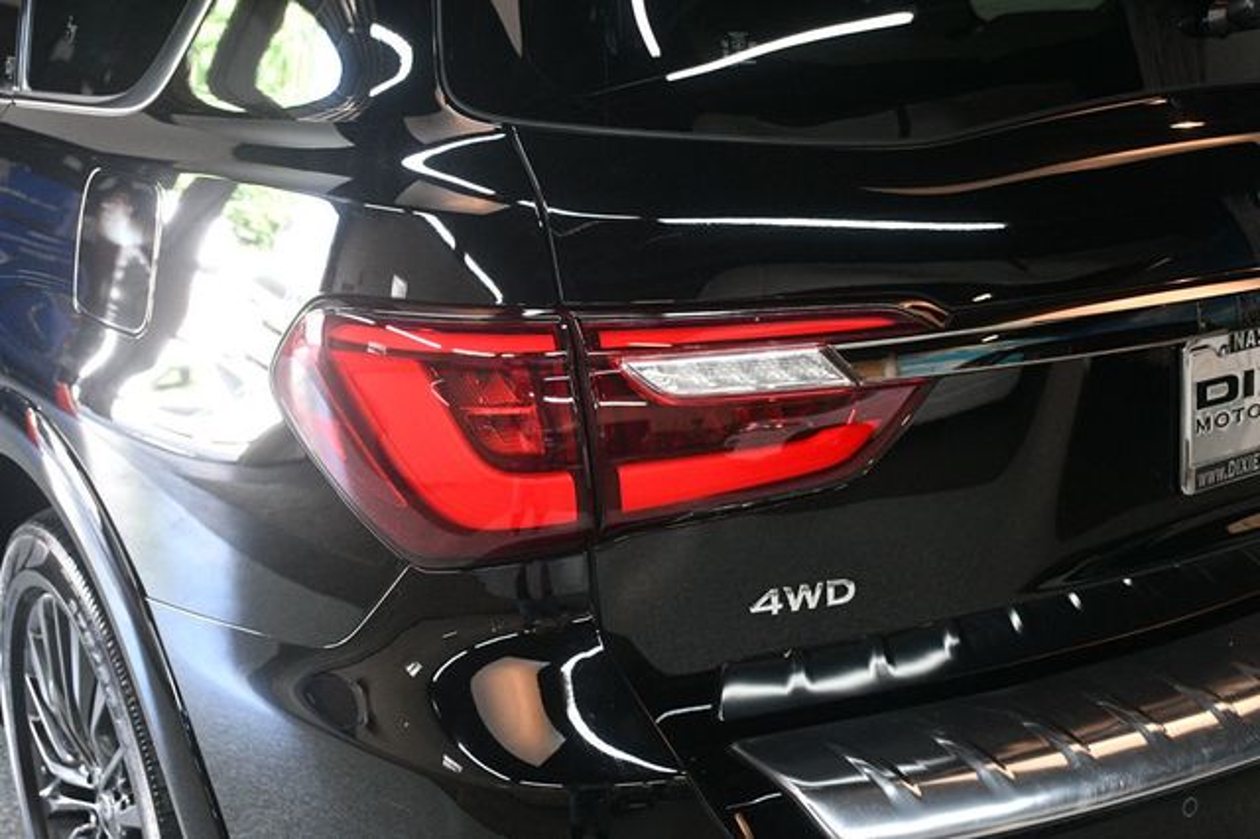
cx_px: 630
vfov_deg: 28.0
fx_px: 1679
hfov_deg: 41.1
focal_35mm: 48
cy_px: 420
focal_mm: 32
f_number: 4
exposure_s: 1/125
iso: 3200
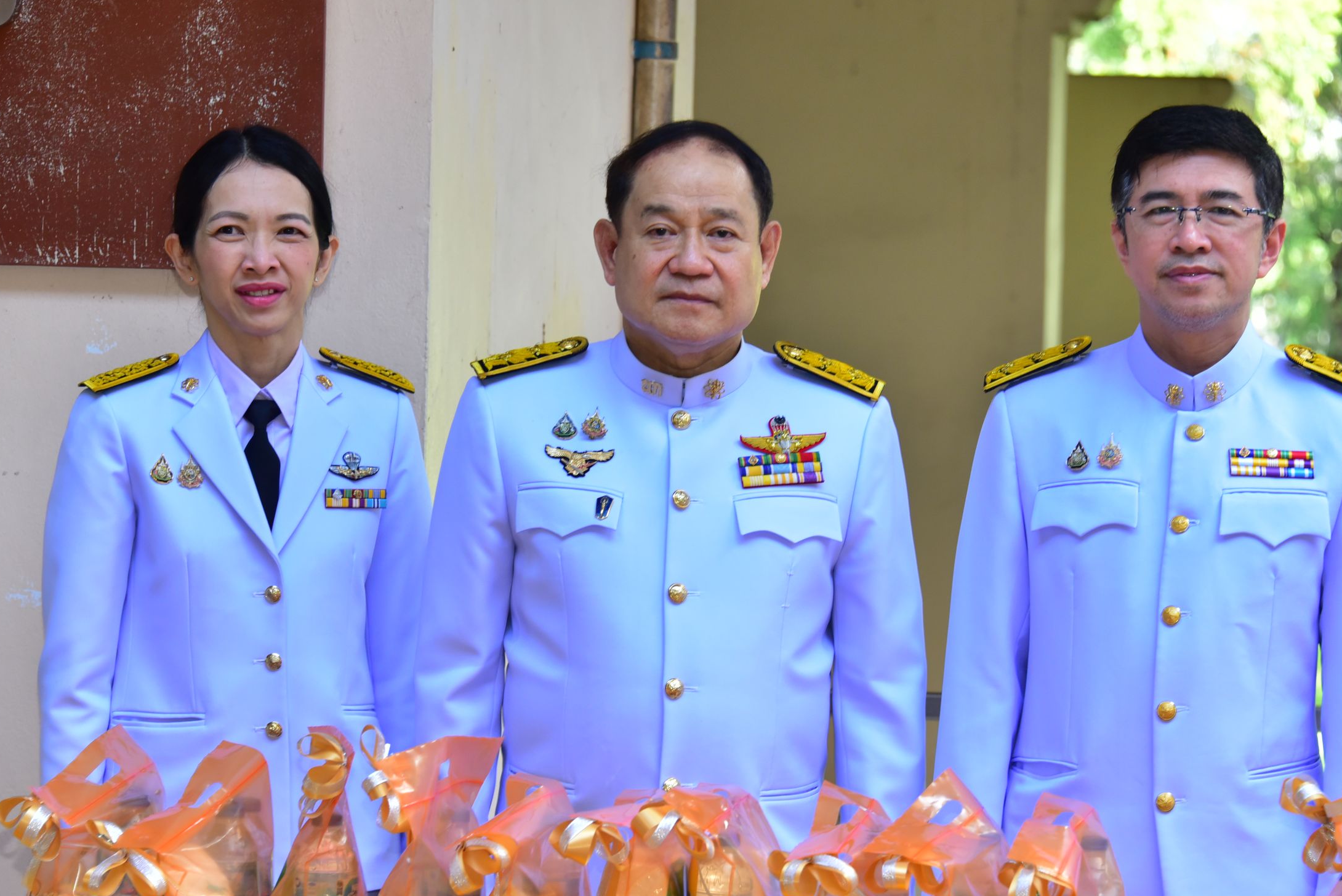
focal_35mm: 133
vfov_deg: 10.3
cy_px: 479
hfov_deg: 15.4
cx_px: 741
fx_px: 4960
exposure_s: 1/160
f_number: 6.3
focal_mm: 116
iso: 1250
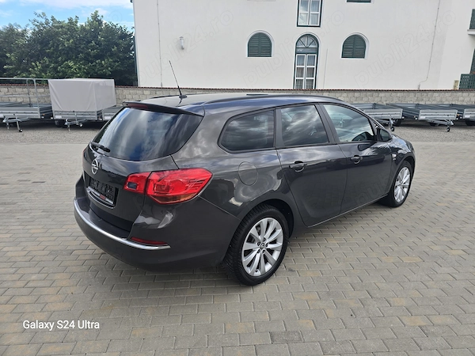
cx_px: 238
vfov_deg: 58.9
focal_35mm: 23
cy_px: 178
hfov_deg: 73.9
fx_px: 316
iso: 12
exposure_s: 1/208
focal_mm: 6.3
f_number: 1.7
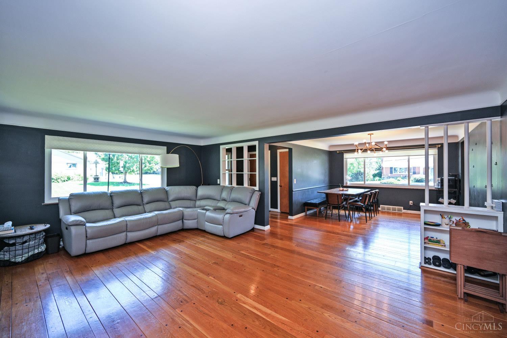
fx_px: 197
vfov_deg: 81.2
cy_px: 169
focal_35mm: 14
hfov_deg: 104.3
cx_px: 254
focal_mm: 14
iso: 220
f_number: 4
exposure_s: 1/60
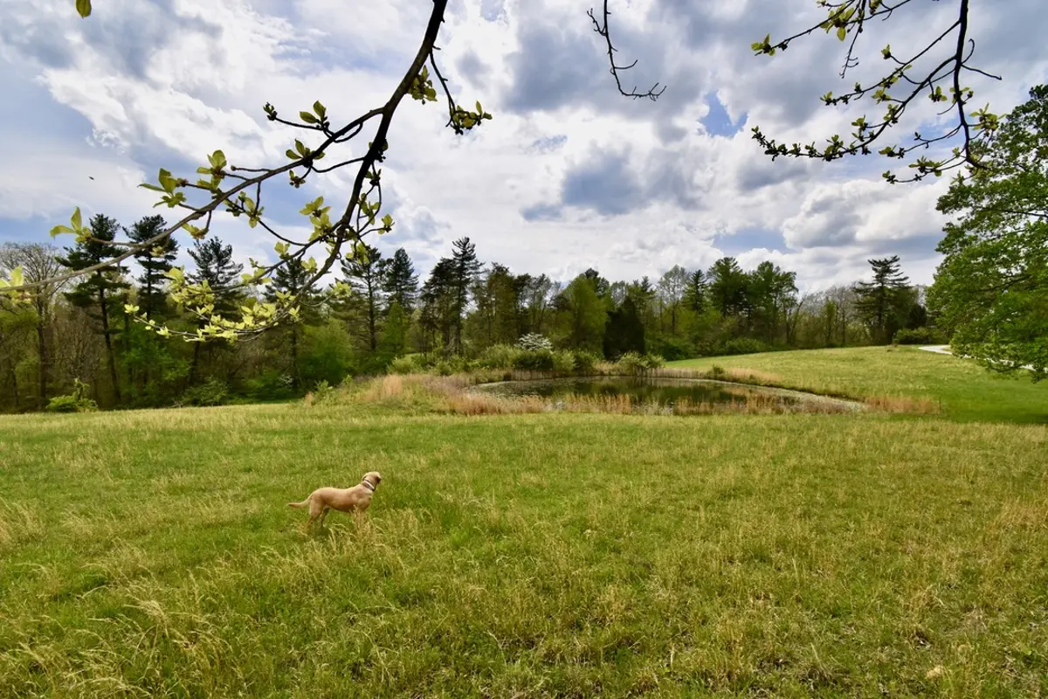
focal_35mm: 15
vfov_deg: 77.3
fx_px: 437
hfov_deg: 100.4
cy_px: 350
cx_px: 524
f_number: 13
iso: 100
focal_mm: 10
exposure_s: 1/200
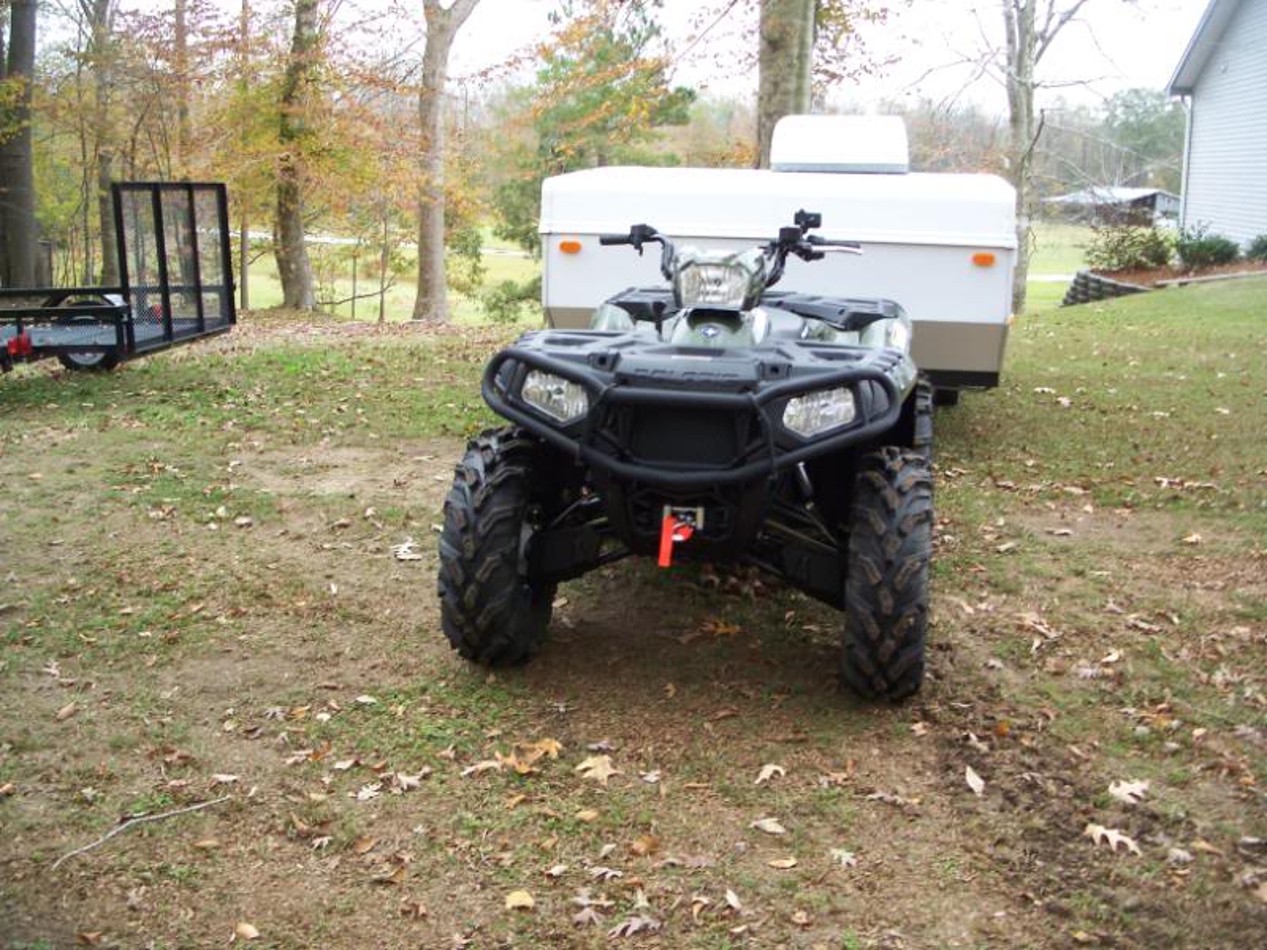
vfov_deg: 38.7
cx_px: 634
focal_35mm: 37
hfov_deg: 50.1
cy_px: 475
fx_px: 1354
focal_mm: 7.8
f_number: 2.8
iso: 64
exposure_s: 1/60
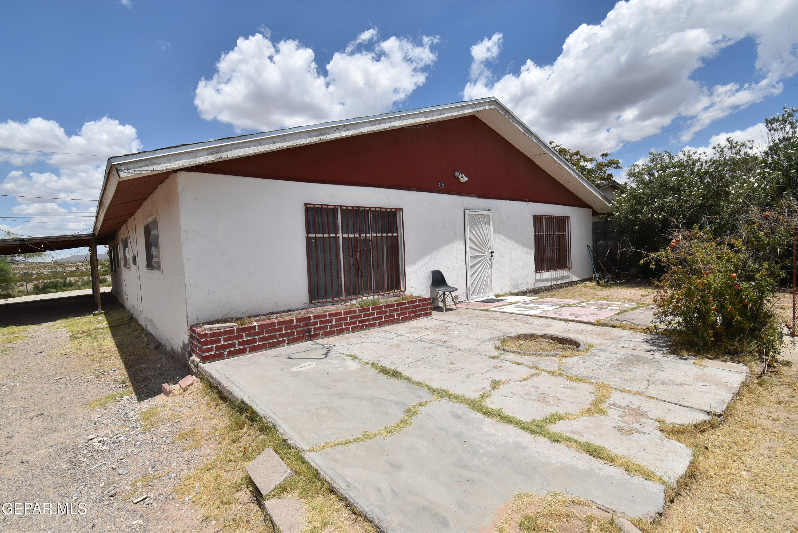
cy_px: 266
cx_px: 399
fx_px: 366
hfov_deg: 94.9
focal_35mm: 16
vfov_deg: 72.2
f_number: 9
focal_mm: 11
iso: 100
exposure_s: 1/320
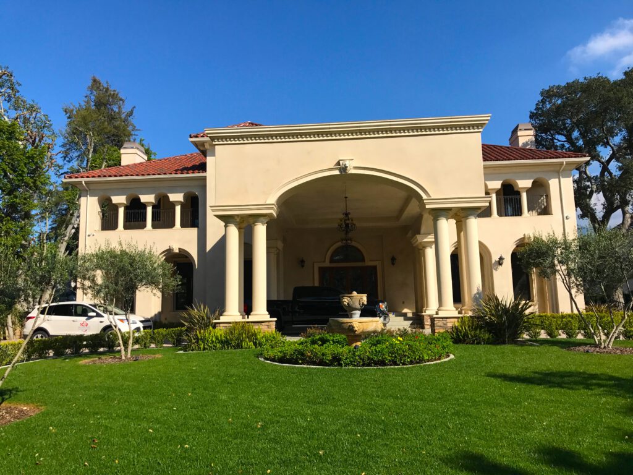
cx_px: 316
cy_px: 238
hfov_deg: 63.4
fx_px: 512
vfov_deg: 49.7
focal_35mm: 28
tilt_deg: +8.8
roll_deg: +1.0
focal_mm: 3.99
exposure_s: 1/3300
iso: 20
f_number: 1.8
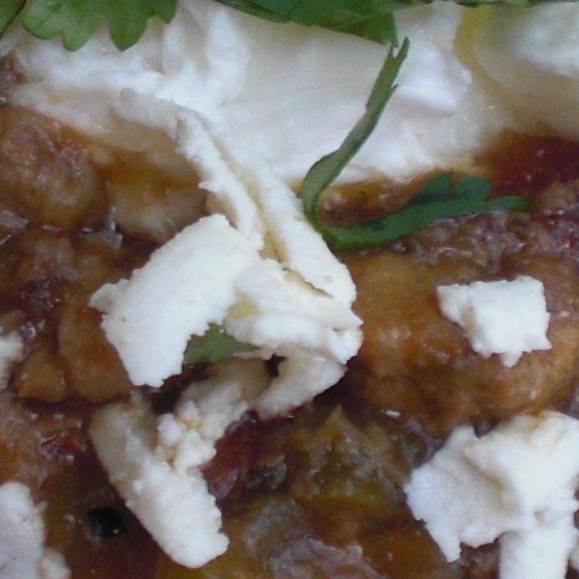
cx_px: 347
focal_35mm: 145
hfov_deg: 12.0
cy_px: -100
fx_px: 2744
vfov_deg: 11.8
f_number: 3.1
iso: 64
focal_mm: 6.3
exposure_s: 1/250
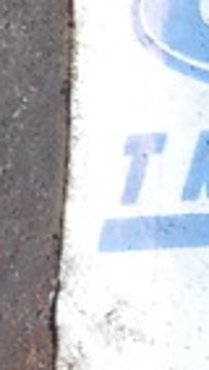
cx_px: 674
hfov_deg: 7.2
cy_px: 487
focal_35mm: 147
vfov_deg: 14.0
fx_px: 1447
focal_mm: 4.1
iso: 125
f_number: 3.3
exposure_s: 1/50
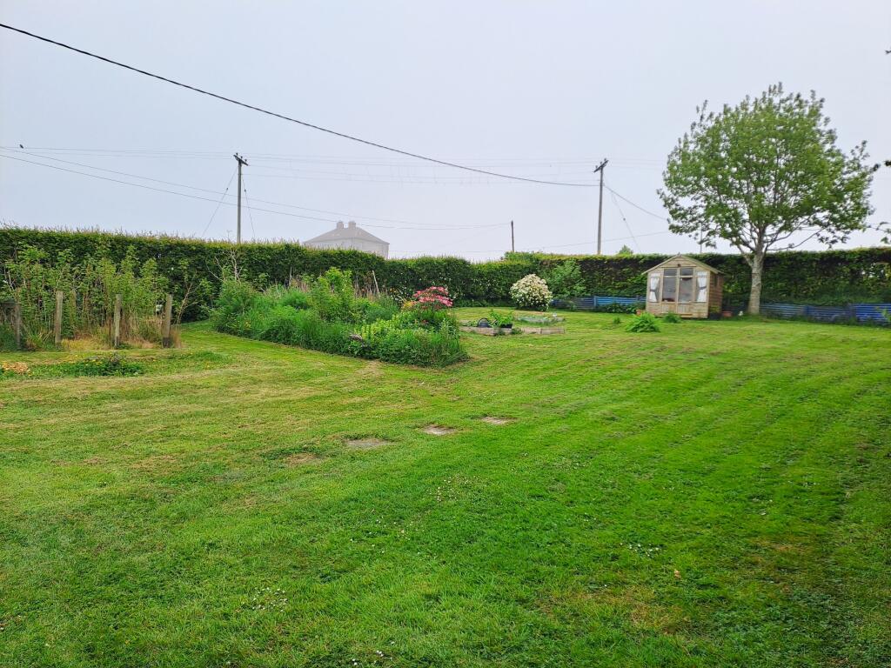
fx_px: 643
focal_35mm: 25
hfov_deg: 69.4
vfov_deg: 54.9
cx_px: 446
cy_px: 334
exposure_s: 1/283
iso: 32
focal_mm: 4.65
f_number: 1.8
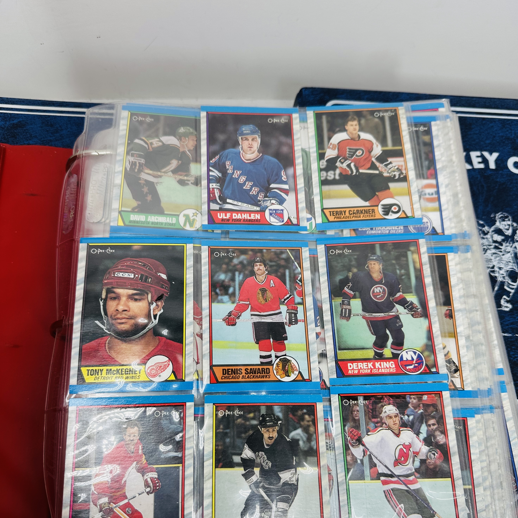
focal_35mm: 29
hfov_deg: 55.6
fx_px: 491
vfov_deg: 55.3
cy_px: 308
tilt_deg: -71.2
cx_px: 263
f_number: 1.78
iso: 80
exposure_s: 1/864
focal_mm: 6.86
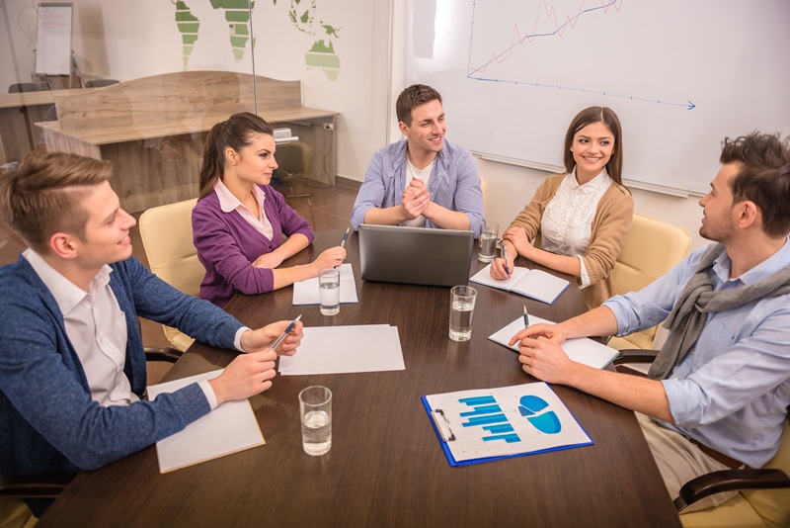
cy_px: 264
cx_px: 395
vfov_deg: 53.2
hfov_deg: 73.7
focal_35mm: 24
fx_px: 527
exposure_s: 1/100
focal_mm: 24
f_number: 2.8
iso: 400
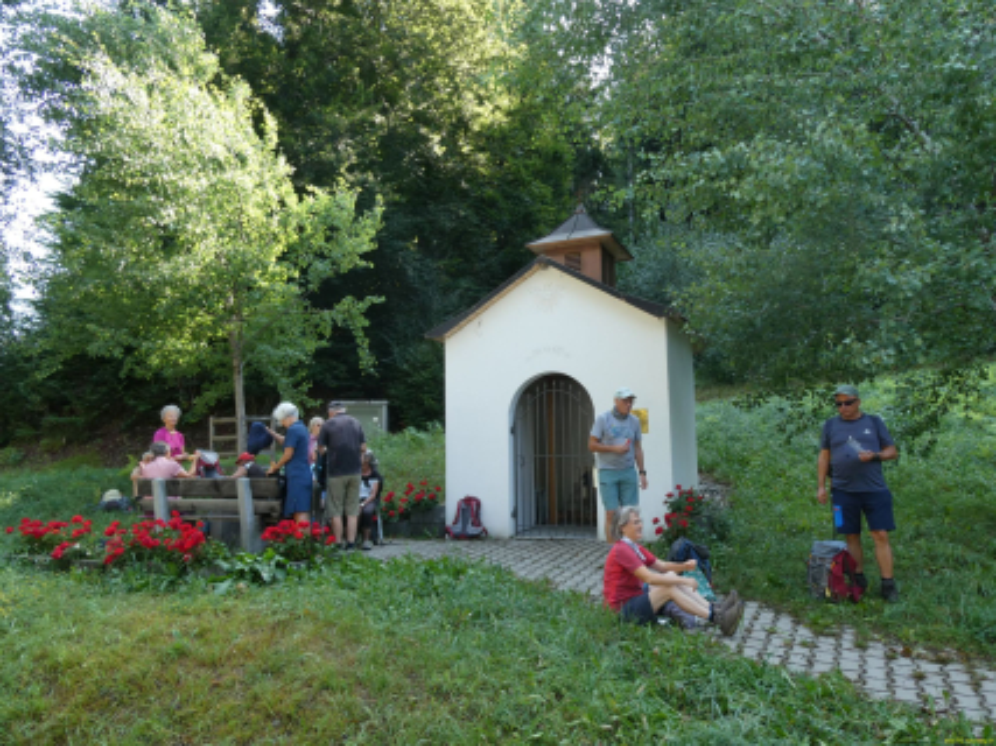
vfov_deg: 56.8
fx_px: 690
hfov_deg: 71.6
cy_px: 373
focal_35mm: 24
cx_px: 498
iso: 80
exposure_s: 1/80
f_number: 3.3
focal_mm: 4.3
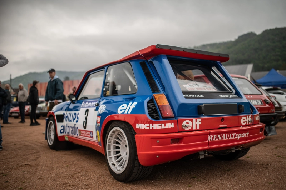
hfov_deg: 54.5
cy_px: 95
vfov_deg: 37.8
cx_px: 143
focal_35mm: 35
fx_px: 278
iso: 200
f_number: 1.4
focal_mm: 35
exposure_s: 1/4000
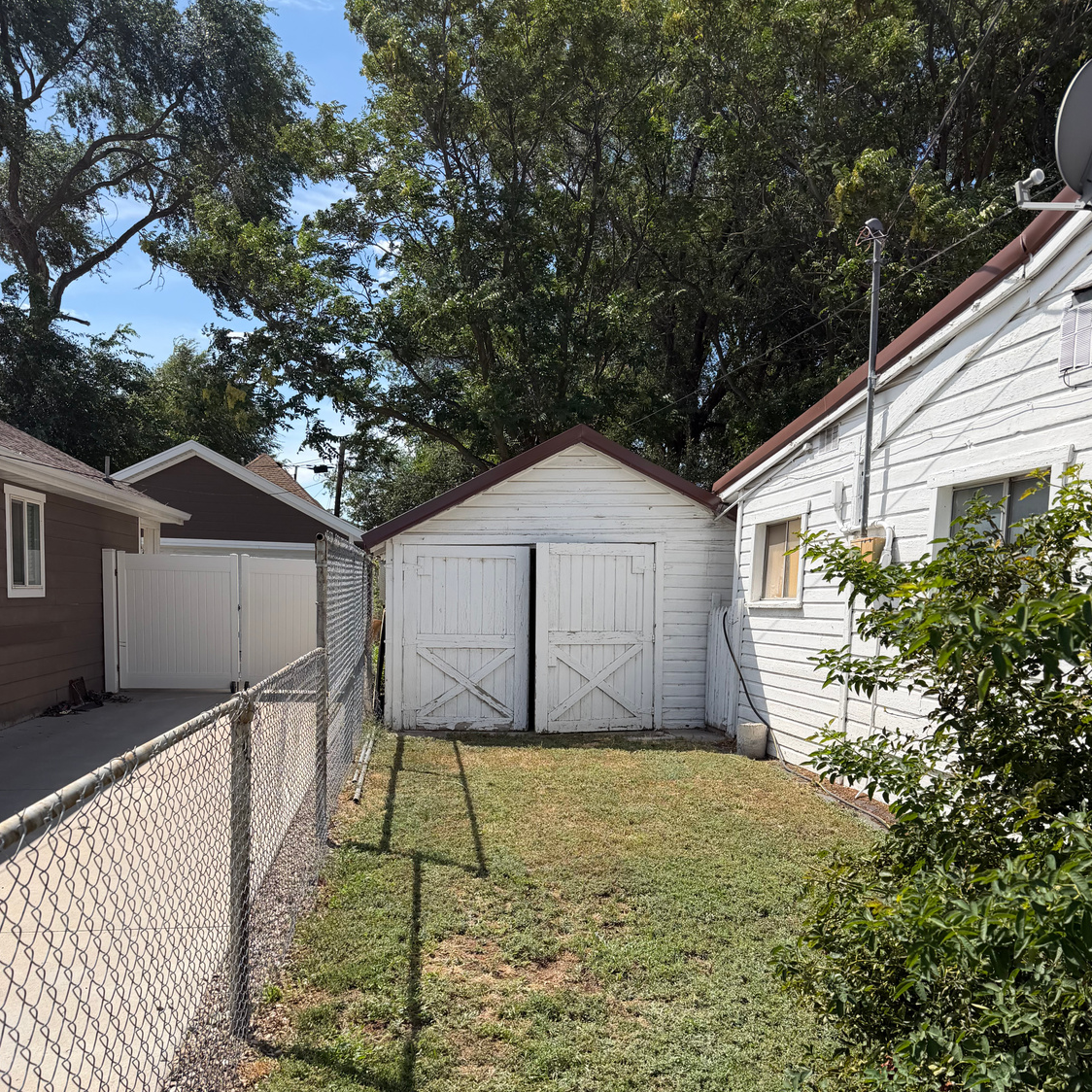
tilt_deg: -5.5
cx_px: 558
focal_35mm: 29
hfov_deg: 55.6
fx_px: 1035
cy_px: 690
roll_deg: -1.5
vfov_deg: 54.9
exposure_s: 1/4167
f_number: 1.78
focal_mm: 6.76
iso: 80
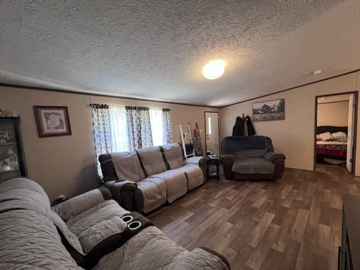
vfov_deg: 85.6
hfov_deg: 102.1
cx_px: 185
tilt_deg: -5.2
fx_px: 146
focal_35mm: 14
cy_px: 140
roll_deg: +2.1
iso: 250
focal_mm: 1.57
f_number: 1.8
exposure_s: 1/60
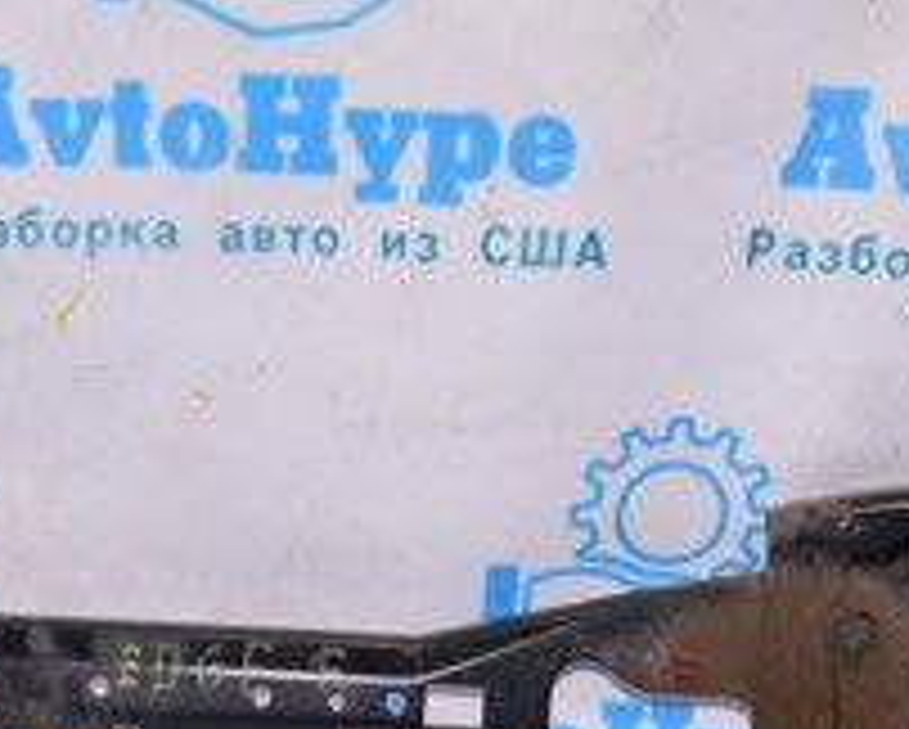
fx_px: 2397
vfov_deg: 17.0
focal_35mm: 89
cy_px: 664
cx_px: 216
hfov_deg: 21.3
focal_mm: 20
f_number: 8
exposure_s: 1/125
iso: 1600
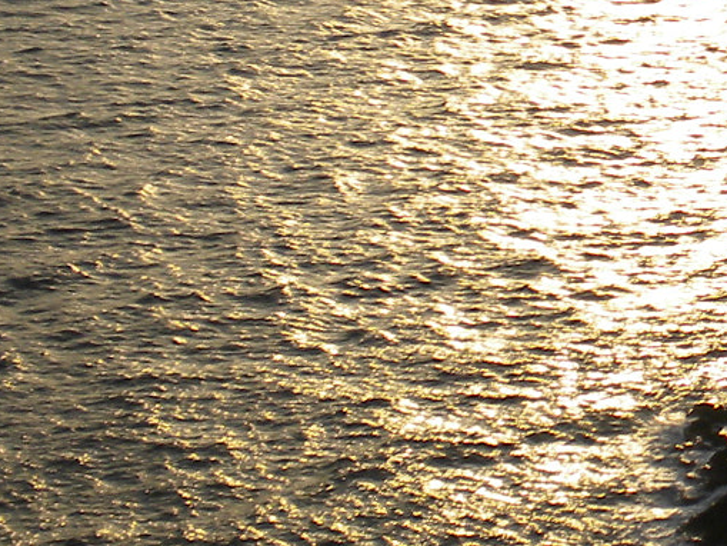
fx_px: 3466
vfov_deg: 8.9
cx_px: 1284
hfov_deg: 11.2
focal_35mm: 165
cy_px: -90
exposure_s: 1/900
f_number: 4.9
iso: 80
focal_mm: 7.4
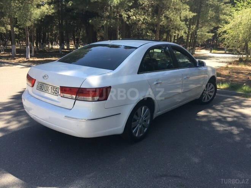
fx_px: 210
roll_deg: -1.3
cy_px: 94
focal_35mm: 29
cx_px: 126
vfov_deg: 48.2
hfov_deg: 61.7
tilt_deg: -11.4
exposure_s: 1/447
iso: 25
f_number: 2.2
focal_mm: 4.15
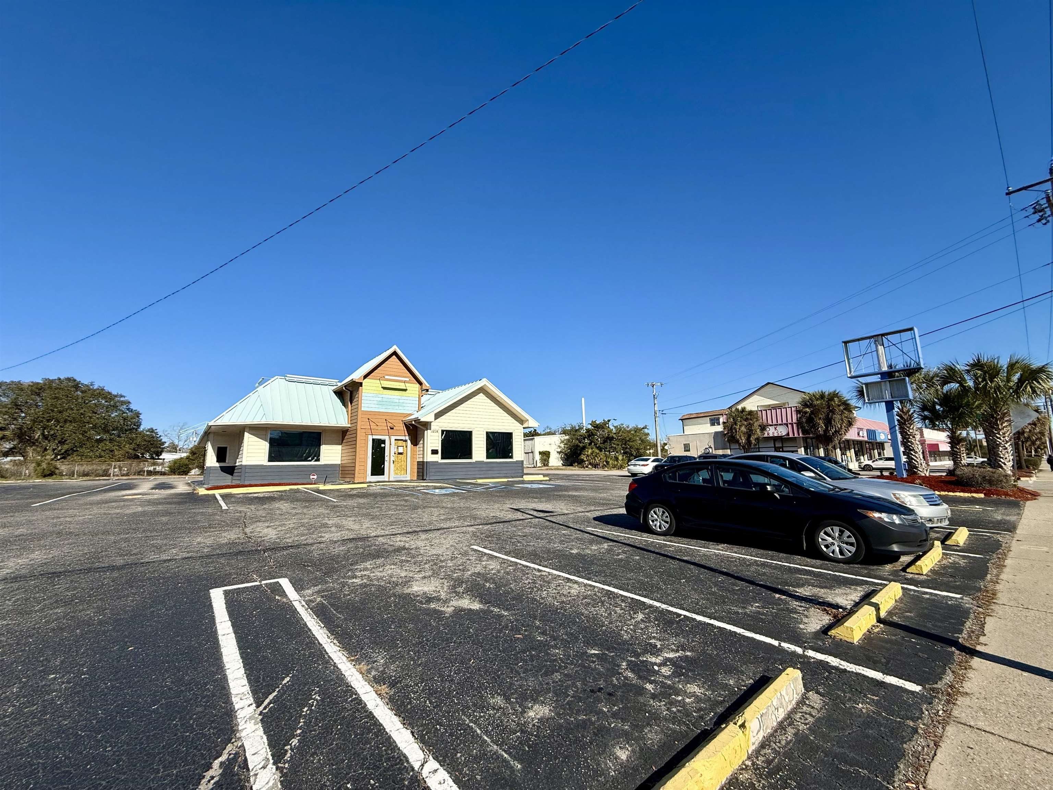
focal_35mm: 14
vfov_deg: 85.7
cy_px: 395
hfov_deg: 102.1
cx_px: 526
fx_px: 426
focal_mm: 2.22
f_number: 2.2
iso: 50
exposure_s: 1/3289
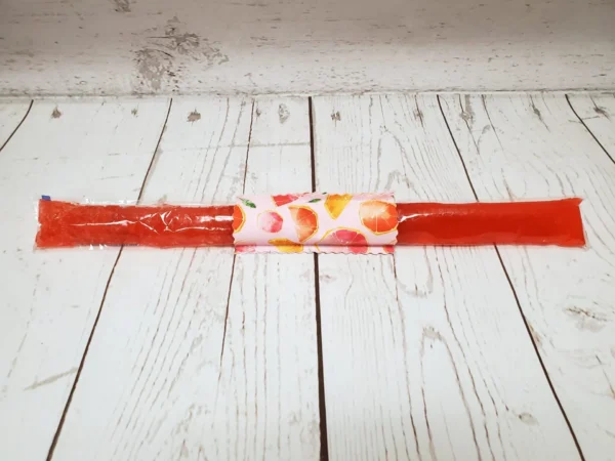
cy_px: 230
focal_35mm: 26
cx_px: 308
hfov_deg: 67.3
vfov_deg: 53.1
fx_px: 462
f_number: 2.4
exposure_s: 1/120
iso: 200
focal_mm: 4.3
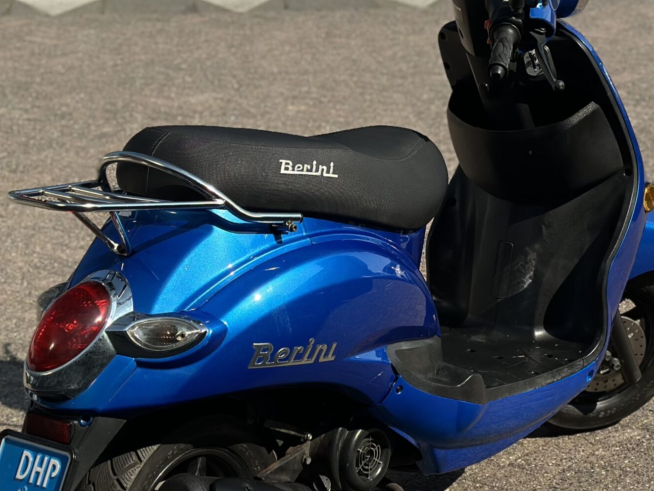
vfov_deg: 15.9
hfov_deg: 21.1
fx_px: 1757
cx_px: 383
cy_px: 212
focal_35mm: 93
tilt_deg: -17.9
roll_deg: +0.9
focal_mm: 6.86
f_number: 1.78
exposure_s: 1/3597
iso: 100
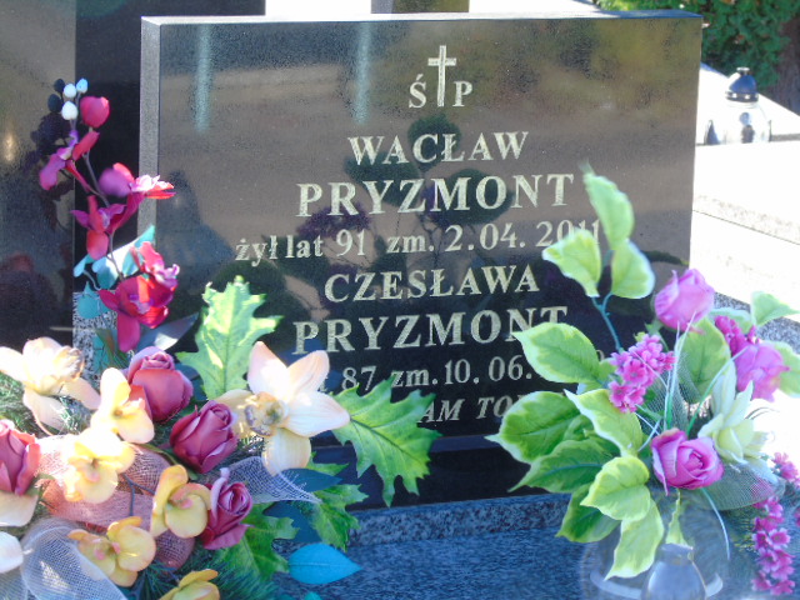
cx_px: 400
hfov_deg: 15.9
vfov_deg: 12.0
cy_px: 300
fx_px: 2866
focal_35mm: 124
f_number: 4.6
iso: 80
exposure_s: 1/50
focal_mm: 22
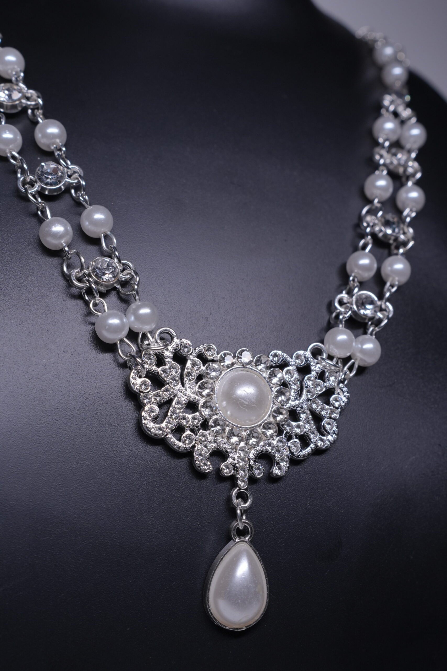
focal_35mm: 52
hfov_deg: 26.0
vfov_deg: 38.2
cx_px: 224
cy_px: 336
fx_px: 968
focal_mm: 35
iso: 500
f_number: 8
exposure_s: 1/160
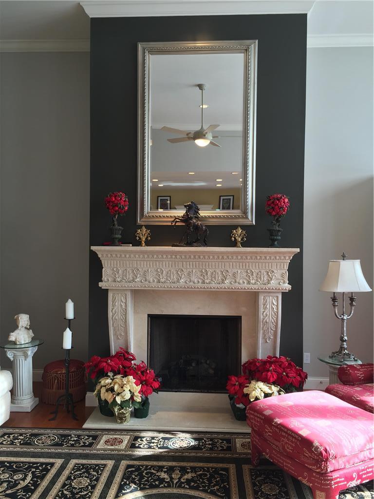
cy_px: 250
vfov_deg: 61.7
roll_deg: -1.4
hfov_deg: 48.2
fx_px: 418
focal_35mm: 29
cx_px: 187
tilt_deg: -2.4
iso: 32
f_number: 2.2
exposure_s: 1/40
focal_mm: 4.15
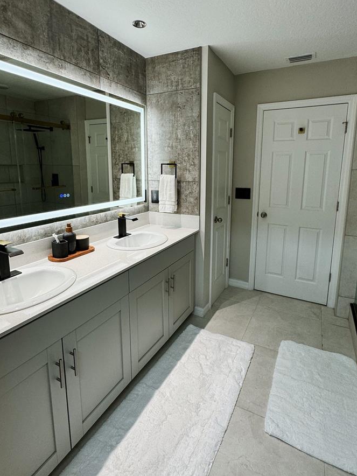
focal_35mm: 19
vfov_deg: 84.3
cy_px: 209
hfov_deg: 68.6
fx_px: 261
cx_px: 187
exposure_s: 1/120
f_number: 2.2
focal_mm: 2.22
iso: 100
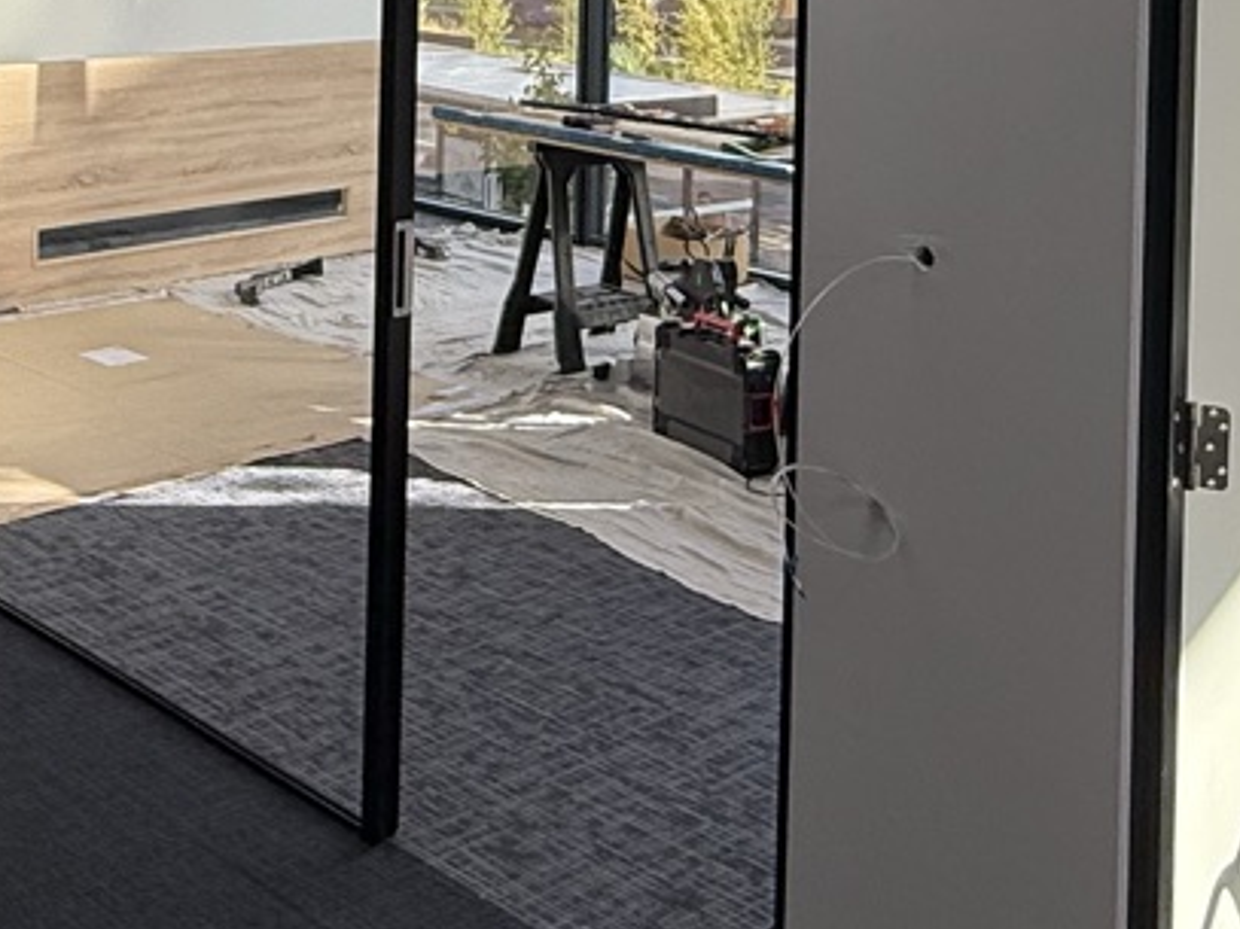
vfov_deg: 24.7
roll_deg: -1.8
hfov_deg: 34.9
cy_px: -94
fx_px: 1970
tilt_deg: -1.6
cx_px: 664
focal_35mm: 55
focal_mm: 2.22
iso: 64
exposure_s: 1/152
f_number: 2.2
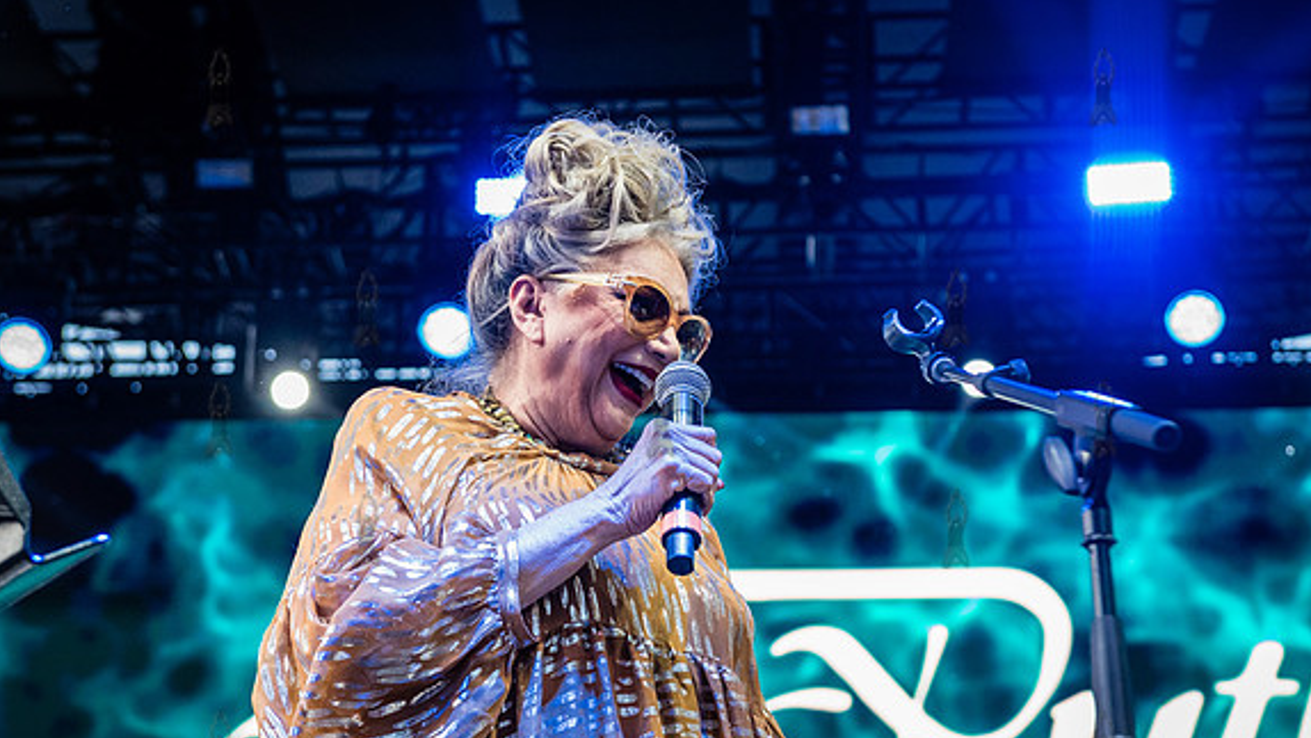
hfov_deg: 25.6
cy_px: 358
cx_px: 645
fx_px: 2886
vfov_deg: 14.6
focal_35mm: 83
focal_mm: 66
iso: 2000
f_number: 4.5
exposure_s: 1/500
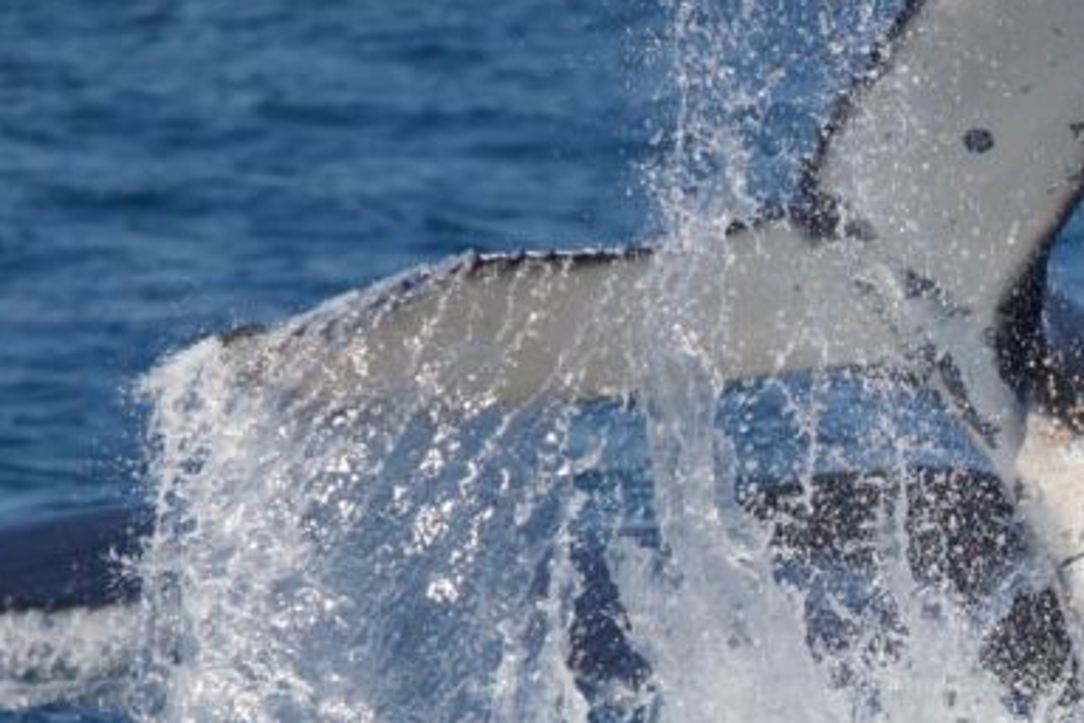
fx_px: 37606
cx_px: 709
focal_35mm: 1249
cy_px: 261
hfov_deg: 1.7
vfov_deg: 1.1
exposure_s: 1/3200
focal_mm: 600
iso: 1000
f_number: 8
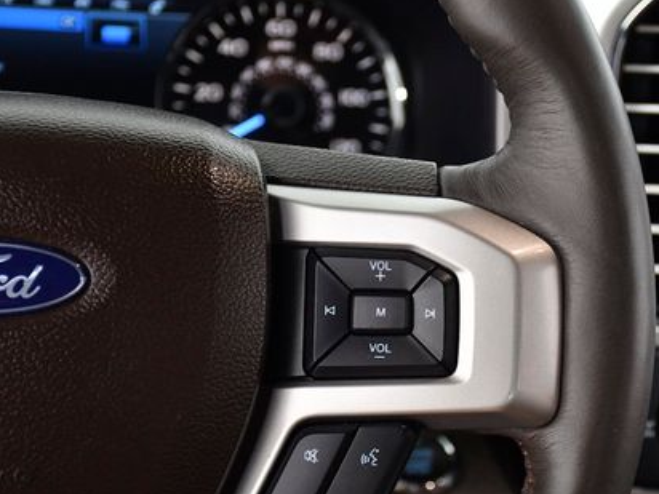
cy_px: 332
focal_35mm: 100
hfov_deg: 19.6
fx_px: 1904
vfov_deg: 14.8
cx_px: 457
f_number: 4.5
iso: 1250
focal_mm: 45
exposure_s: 1/80
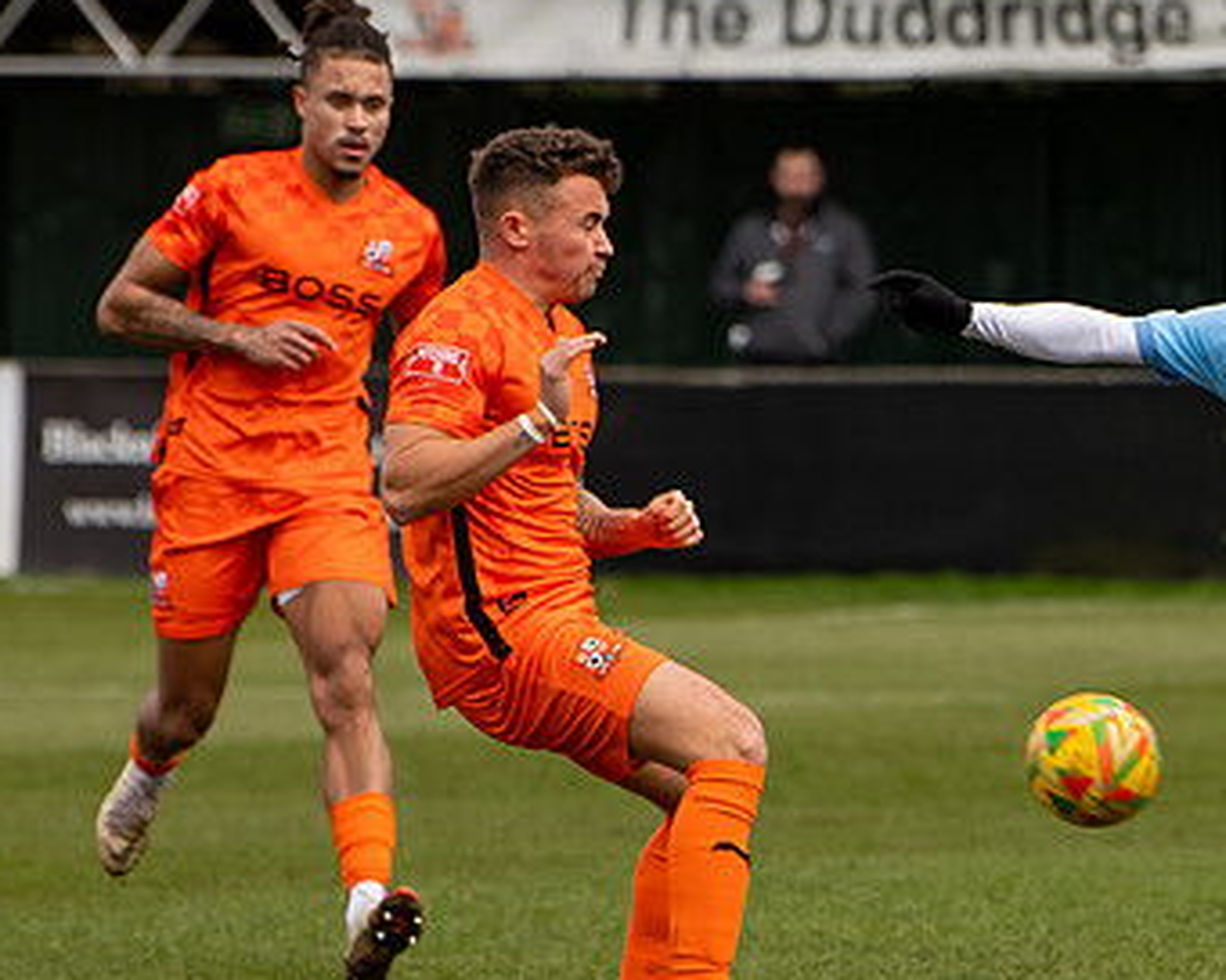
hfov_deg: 3.3
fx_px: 21263
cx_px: 1243
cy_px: 630
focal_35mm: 586
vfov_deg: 2.6
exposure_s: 1/1600
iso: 500
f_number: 4
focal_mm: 190
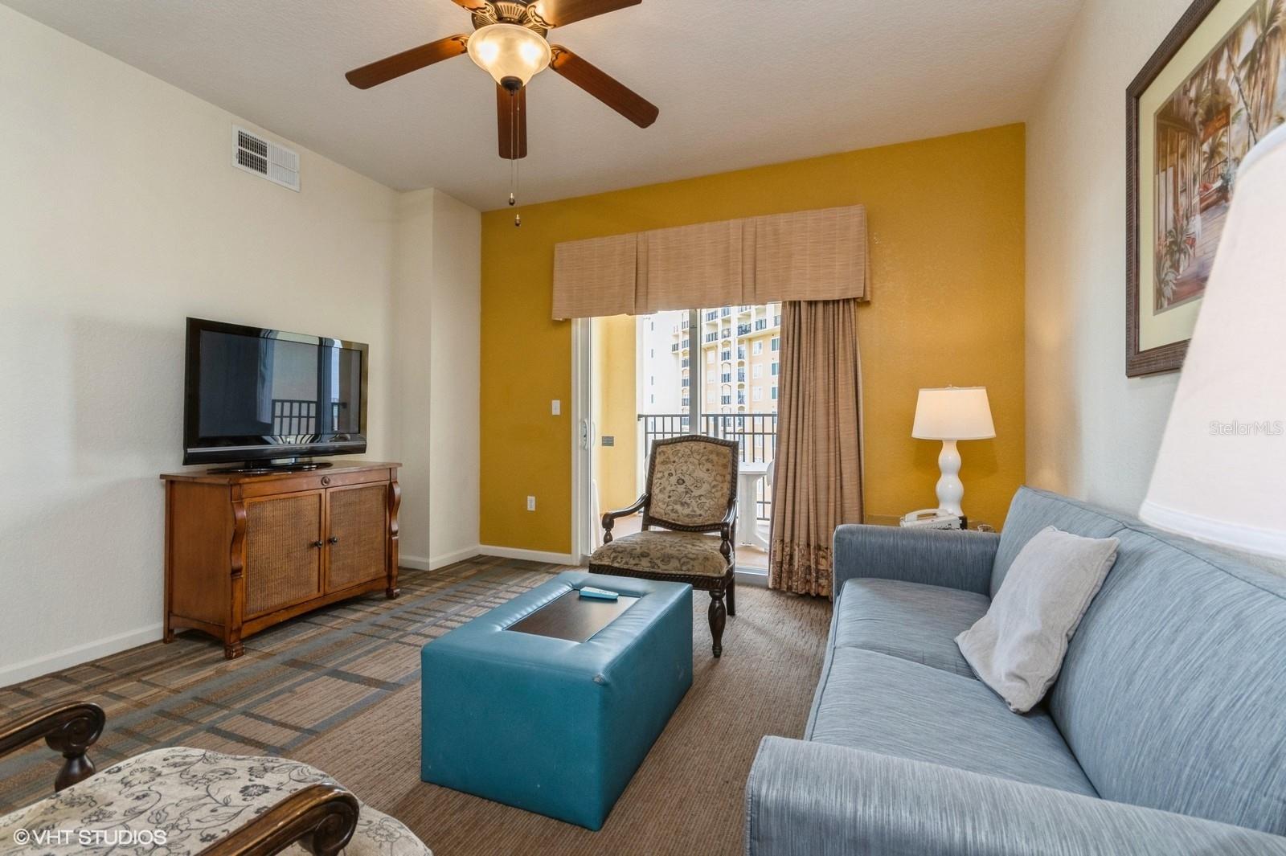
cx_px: 643
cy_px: 428
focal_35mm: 15
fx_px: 536
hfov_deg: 100.4
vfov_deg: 77.3
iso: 400
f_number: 9
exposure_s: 1/50
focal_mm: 10
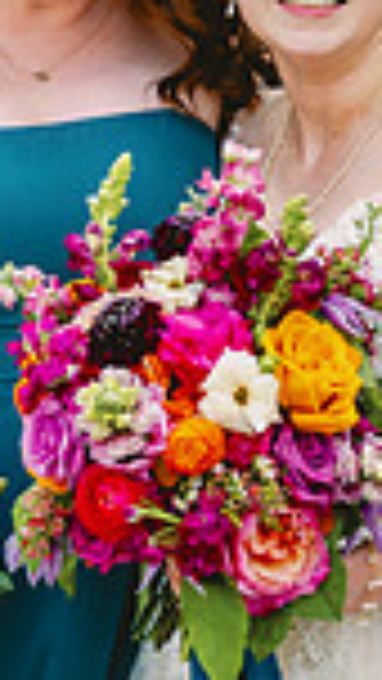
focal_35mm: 203
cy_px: 311
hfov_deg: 6.0
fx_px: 3653
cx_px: 126
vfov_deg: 10.6
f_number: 2.8
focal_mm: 65
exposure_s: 1/250
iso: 50
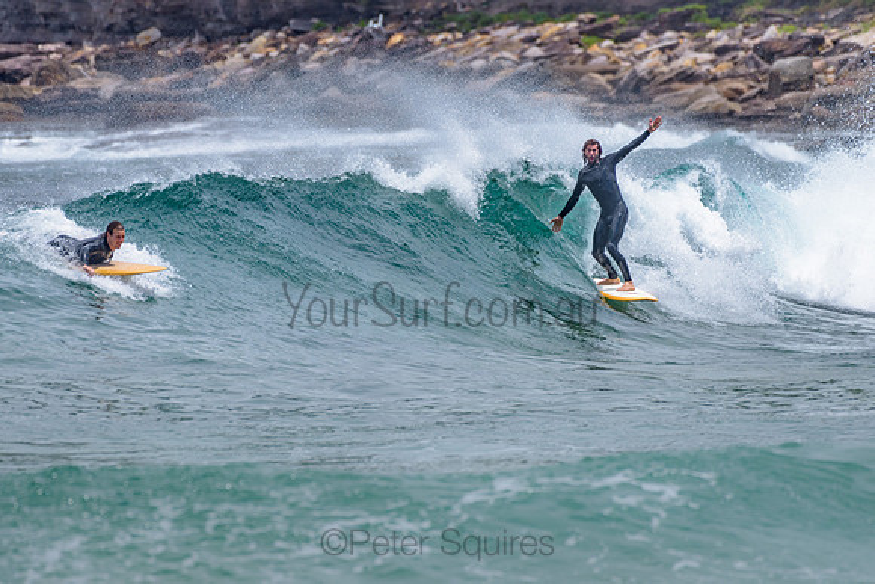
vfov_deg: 2.2
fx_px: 14895
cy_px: 271
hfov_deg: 3.4
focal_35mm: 613
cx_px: 405
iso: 200
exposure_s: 1/2000
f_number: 5.6
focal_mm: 500
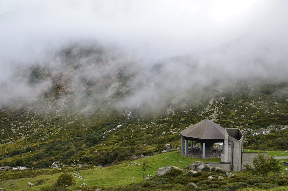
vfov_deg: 47.7
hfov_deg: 67.5
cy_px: 96
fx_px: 216
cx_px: 144
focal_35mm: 27
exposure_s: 1/50
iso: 320
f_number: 8
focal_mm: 18
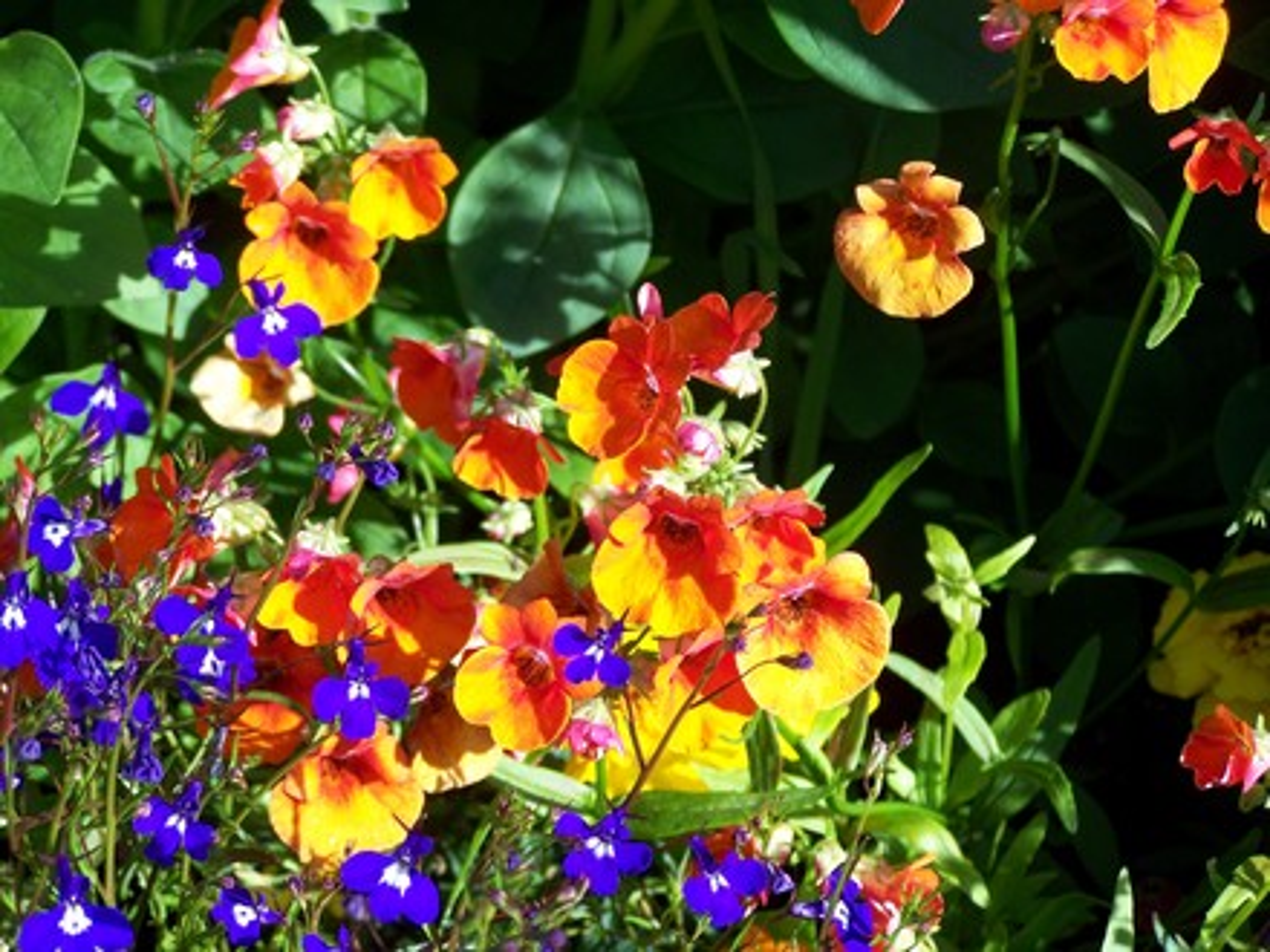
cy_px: 476
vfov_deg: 11.6
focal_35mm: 128
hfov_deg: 15.4
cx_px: 635
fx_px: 4696
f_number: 3.3
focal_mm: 21.2
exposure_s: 1/400
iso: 64
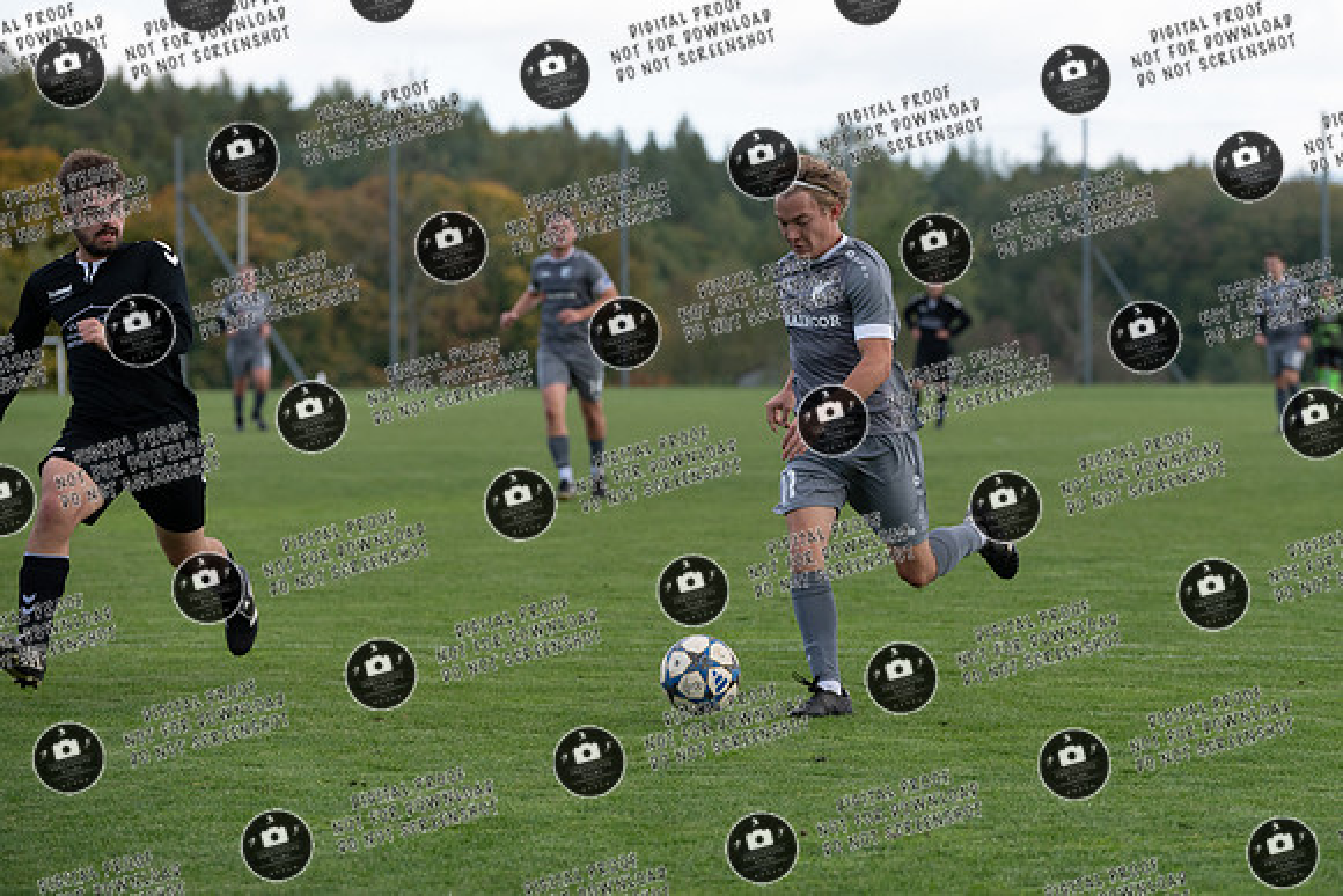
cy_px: 365
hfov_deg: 13.8
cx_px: 796
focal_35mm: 148
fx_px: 5529
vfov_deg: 9.3
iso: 500
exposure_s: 1/1600
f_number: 4
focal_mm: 125
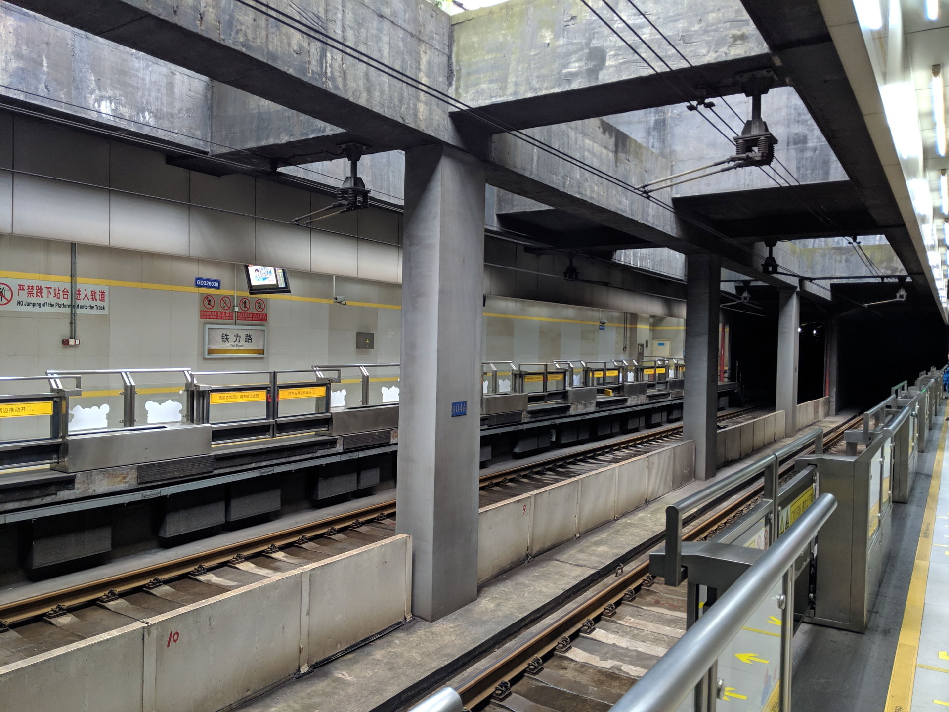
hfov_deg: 65.3
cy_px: 356
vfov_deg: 51.4
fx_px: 740
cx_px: 474
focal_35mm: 27
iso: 202
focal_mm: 4.44
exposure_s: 1/60
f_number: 1.8
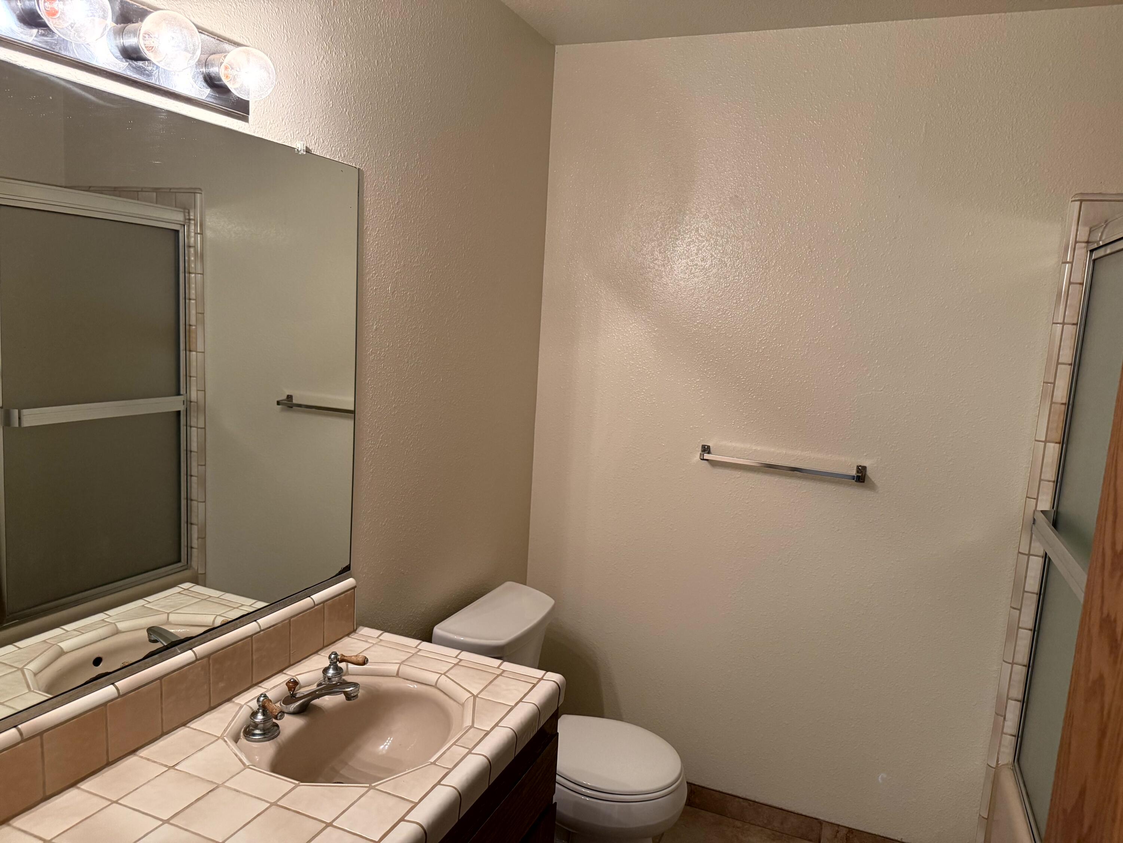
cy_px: 422
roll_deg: -3.5
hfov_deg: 71.6
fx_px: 779
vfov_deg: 56.8
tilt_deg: -8.6
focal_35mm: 24
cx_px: 562
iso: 320
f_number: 1.78
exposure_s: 1/120
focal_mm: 6.76
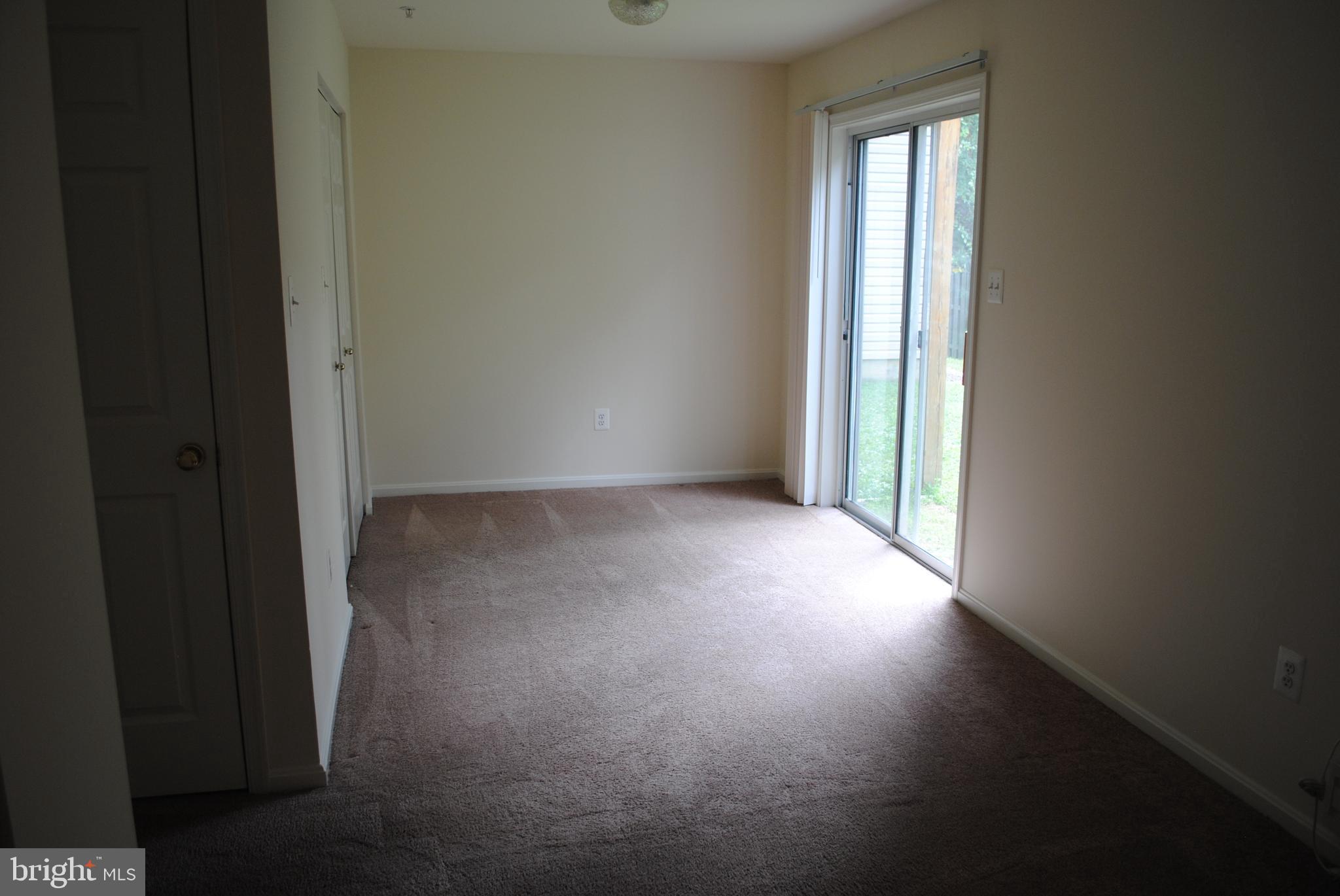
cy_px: 448
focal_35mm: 27
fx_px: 1006
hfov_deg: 67.3
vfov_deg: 48.0
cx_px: 670
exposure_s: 1/40
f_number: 3.5
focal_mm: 18
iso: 200
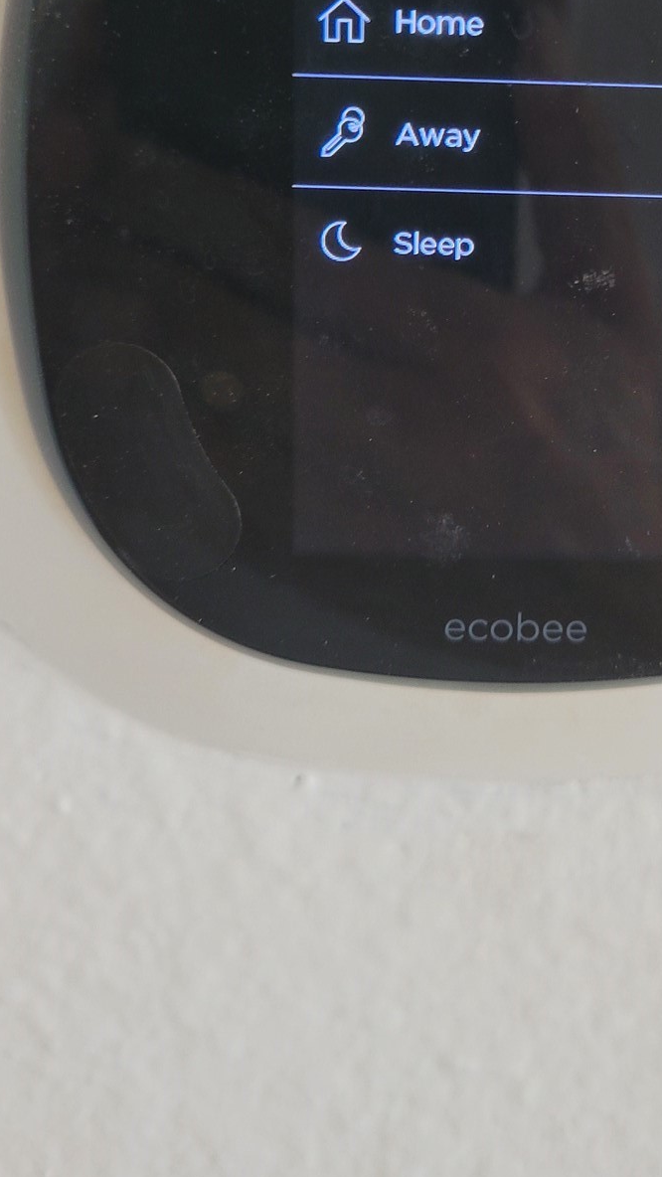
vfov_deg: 40.9
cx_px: 546
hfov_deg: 24.0
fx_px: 1529
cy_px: 292
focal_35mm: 49
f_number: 1.8
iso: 200
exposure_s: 1/50
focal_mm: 5.4
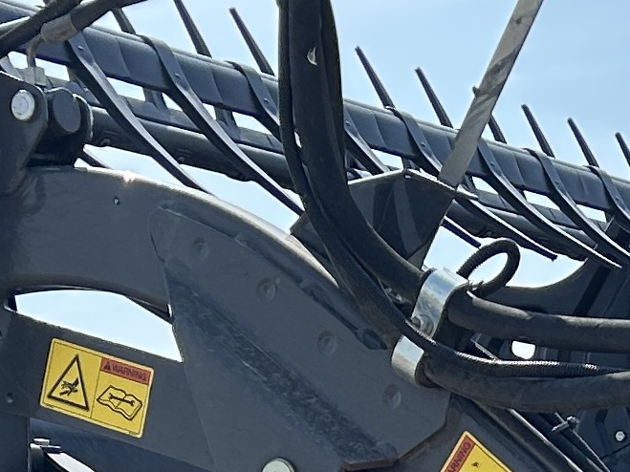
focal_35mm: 159
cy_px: 1007
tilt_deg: -2.8
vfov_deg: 8.7
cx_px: 660
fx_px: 2893
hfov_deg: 12.3
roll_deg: +4.9
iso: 50
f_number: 1.5
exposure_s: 1/3356
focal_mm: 5.7
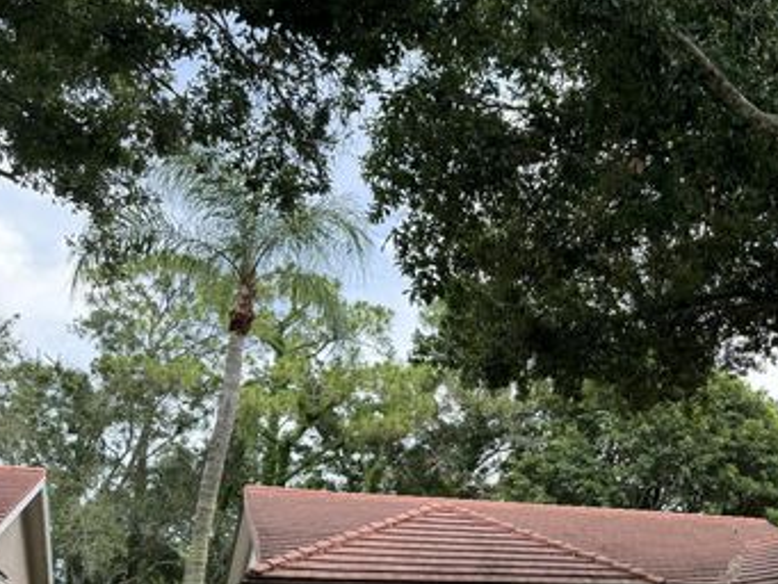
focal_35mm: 45
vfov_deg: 31.9
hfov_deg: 39.2
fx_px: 1012
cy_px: 392
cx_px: 694
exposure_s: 1/822
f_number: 1.78
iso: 100
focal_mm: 6.76
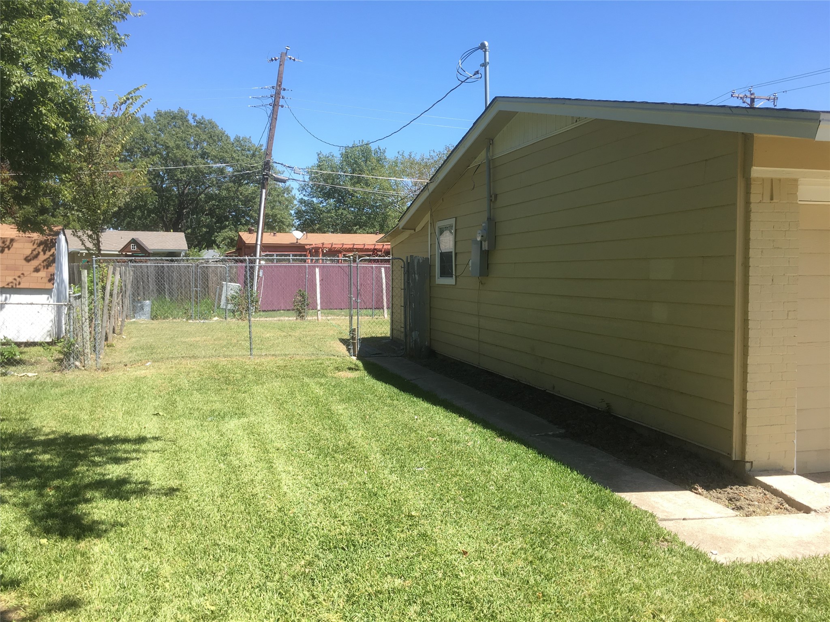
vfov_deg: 48.2
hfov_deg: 61.7
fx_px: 695
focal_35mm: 29
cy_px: 311
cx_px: 415
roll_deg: +0.1
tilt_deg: -2.6
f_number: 2.2
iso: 25
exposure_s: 1/538
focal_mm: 4.15
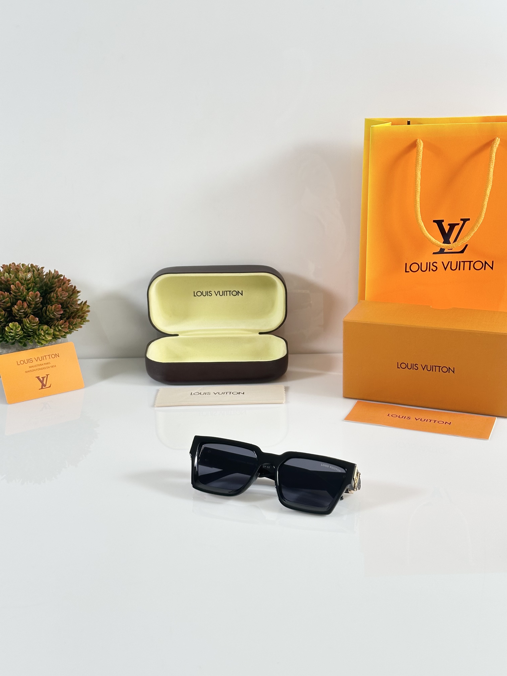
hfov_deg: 30.3
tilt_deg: -19.7
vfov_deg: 39.7
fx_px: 937
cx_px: 254
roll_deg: +1.7
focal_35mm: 48
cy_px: 338
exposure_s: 1/112
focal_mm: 6.86
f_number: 1.78
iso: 80
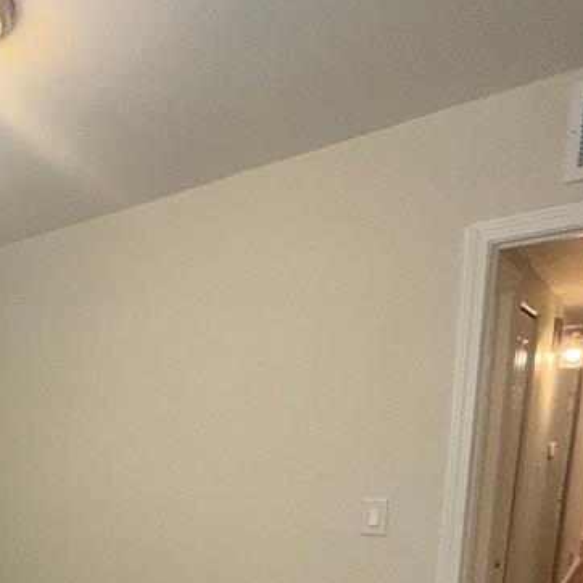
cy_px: 564
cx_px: 39
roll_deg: +2.0
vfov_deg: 41.9
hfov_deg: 42.5
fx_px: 667
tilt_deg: -10.2
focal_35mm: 35
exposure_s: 1/120
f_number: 2.2
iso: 160
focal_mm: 2.22
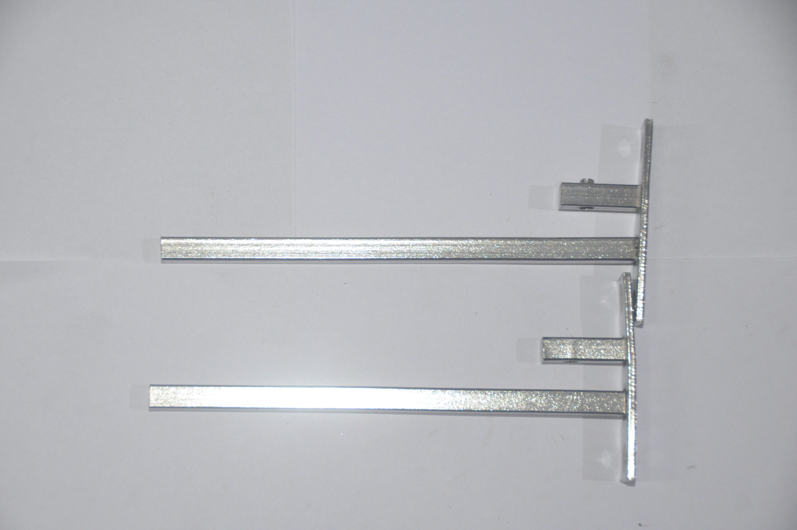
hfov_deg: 20.9
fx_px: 2156
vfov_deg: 14.0
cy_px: 265
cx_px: 398
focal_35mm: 98
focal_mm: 65
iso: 1250
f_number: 5
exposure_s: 1/60
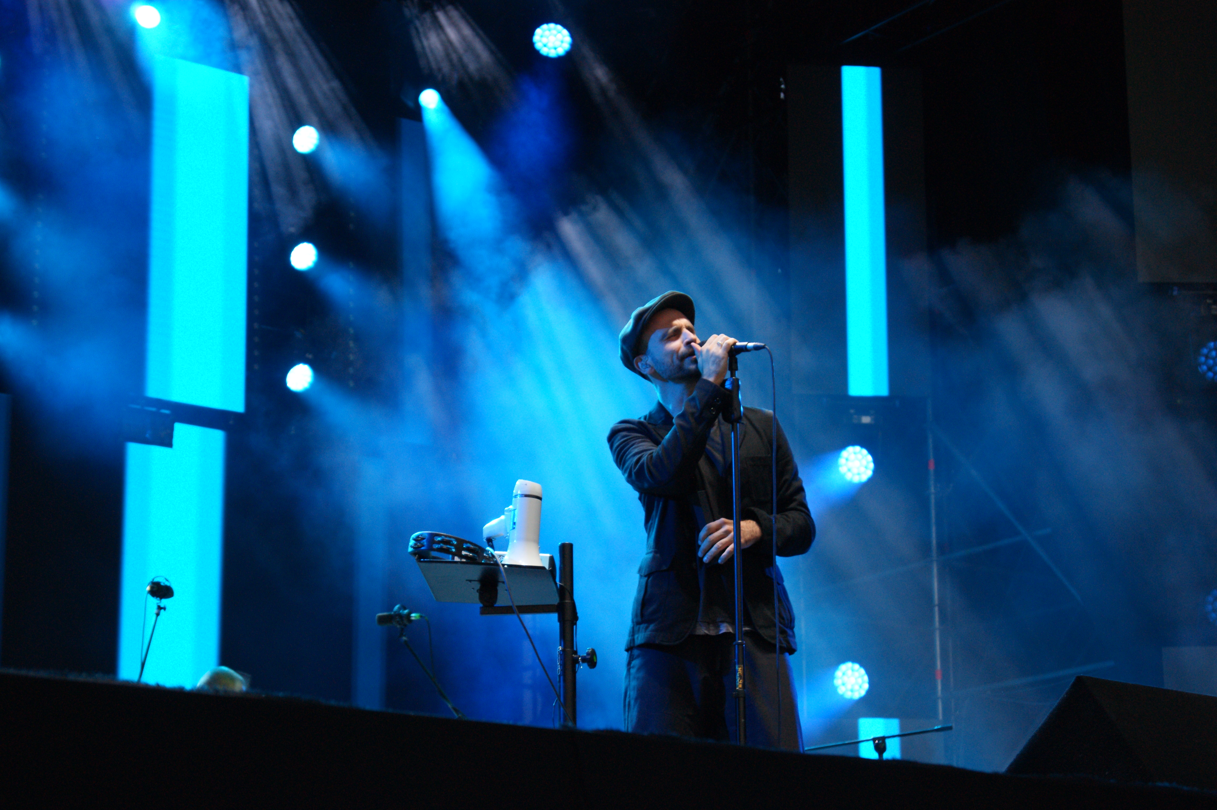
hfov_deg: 24.6
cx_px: 608
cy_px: 405
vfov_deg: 16.5
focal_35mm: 82
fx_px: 2787
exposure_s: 1/60
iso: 400
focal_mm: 55
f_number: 5.6
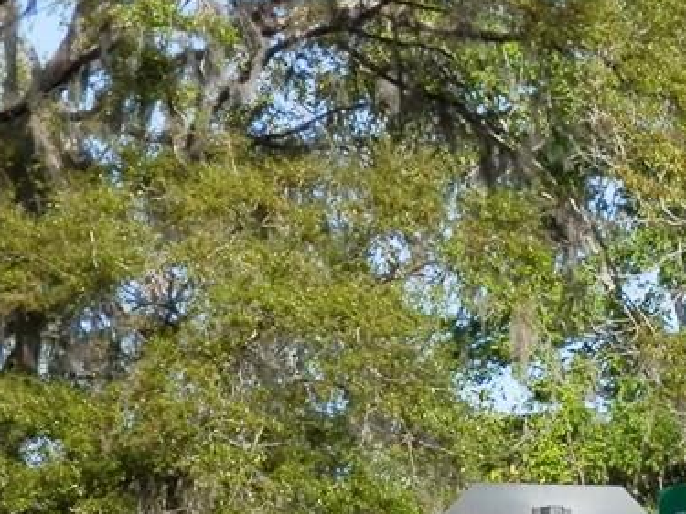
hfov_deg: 9.5
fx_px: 4081
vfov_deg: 7.2
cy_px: 612
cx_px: 777
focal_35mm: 206
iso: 80
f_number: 4.2
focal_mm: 10.8
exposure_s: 1/400
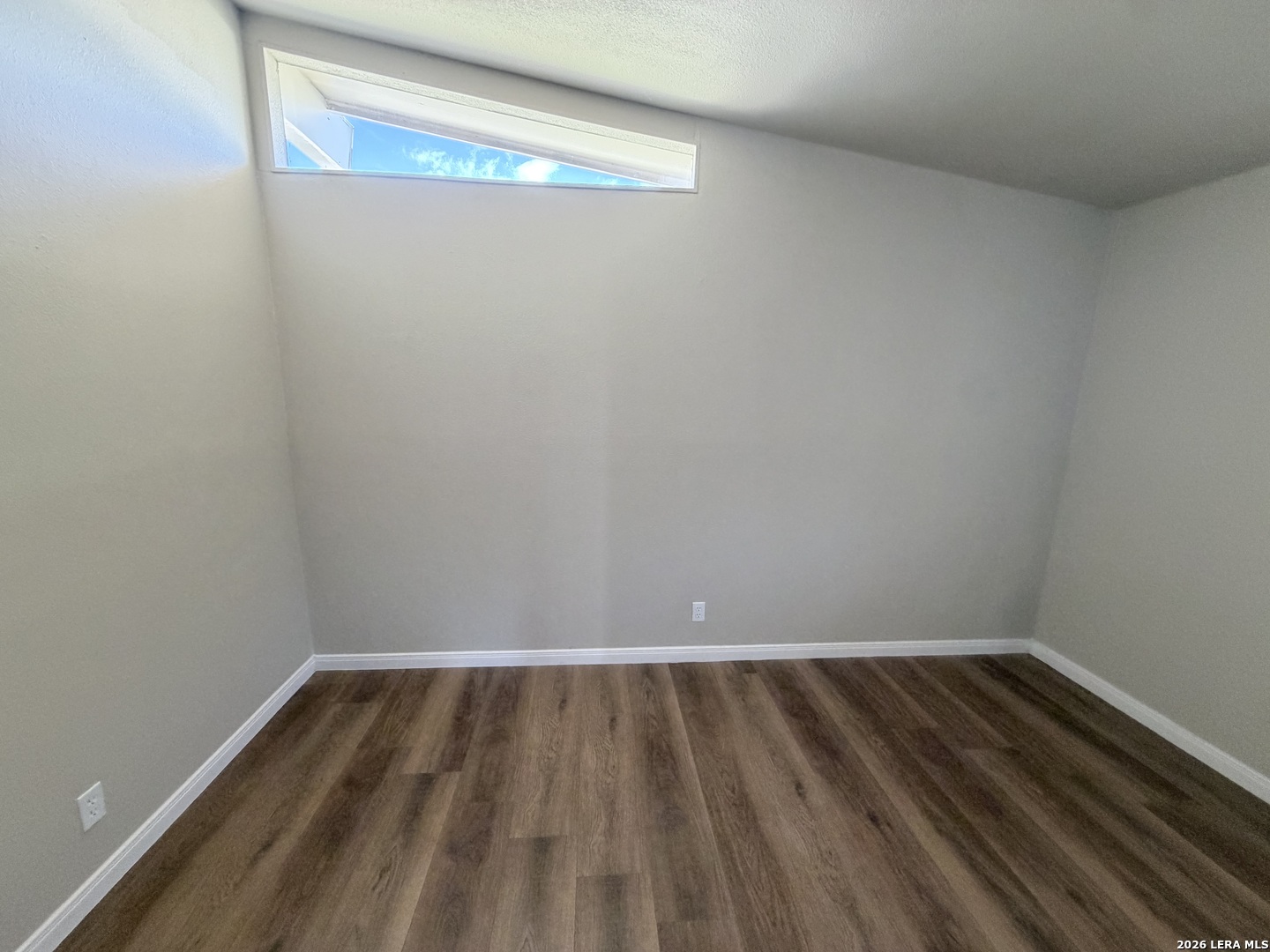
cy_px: 476
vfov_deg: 85.7
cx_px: 635
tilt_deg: -10.9
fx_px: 514
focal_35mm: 14
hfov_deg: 102.1
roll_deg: -1.1
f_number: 2.2
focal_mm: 2.22
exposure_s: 1/60
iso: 320
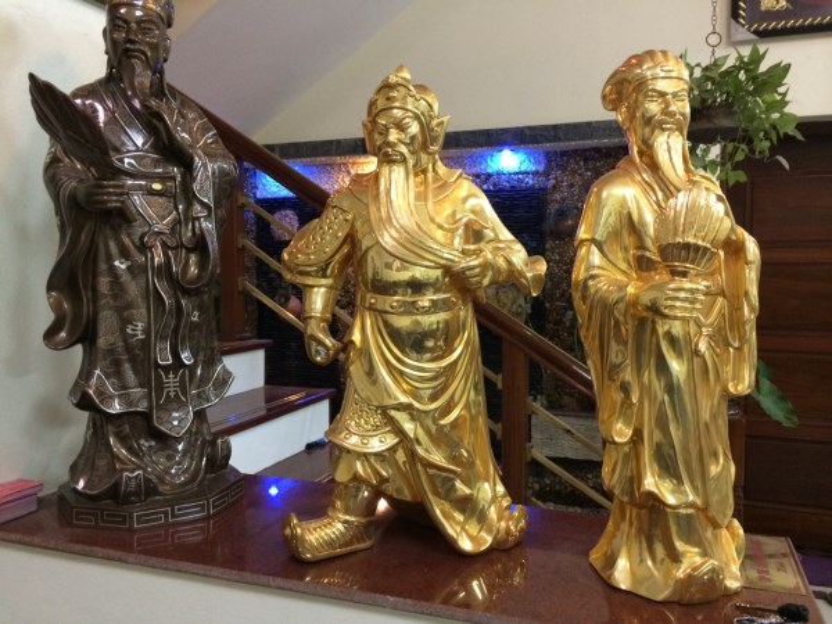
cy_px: 312
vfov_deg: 46.8
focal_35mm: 30
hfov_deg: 60.0
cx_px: 416
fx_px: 721
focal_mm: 4.12
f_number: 2.2
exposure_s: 1/24
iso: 320
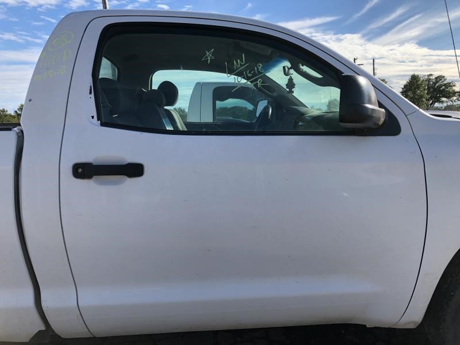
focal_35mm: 28
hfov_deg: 63.4
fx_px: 372
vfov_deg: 49.7
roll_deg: +2.7
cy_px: 172
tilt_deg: -5.7
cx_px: 230
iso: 20
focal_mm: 3.99
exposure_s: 1/1230
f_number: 1.8
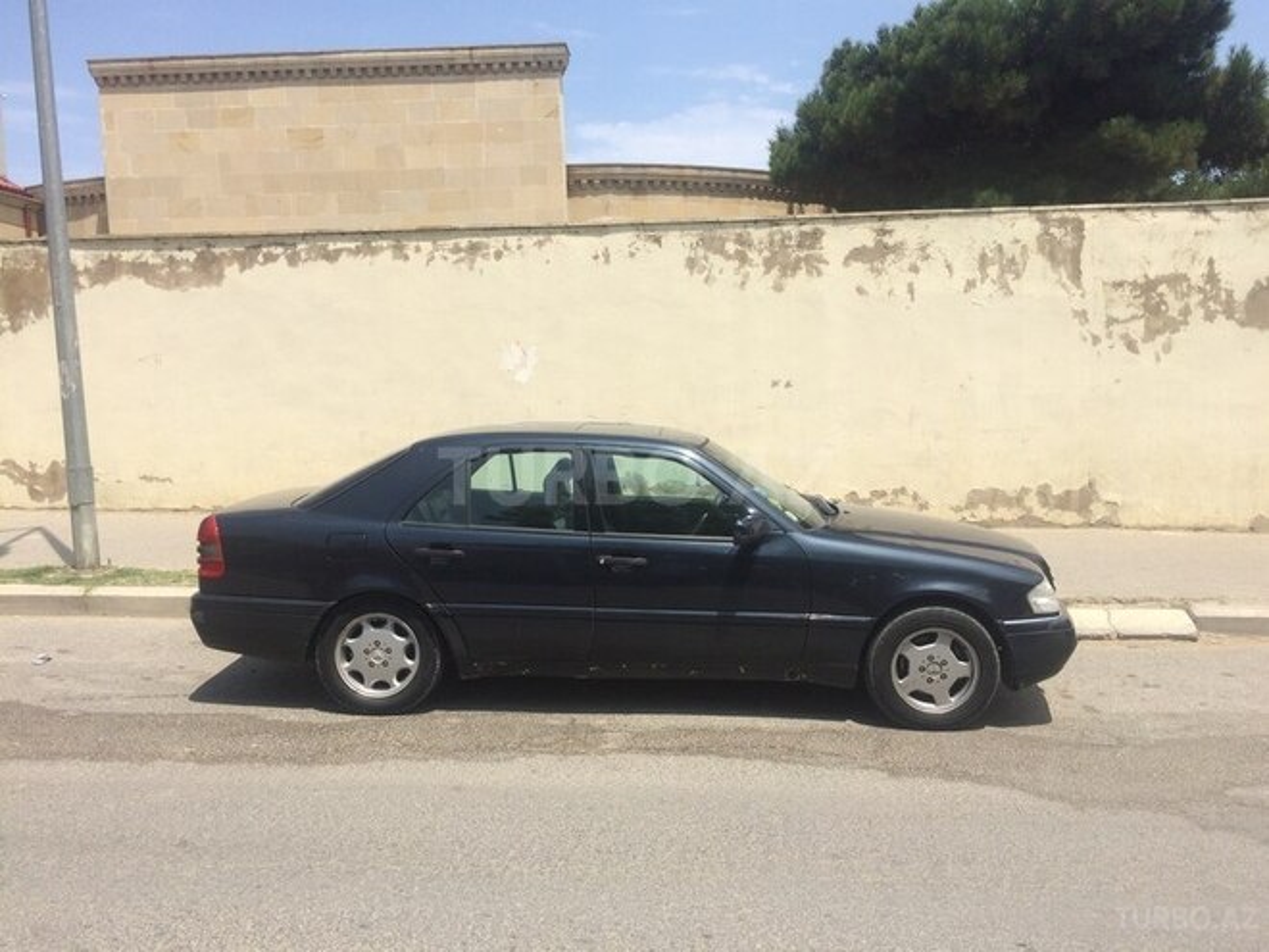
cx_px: 634
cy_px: 476
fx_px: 1063
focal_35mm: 29
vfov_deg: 48.2
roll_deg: +2.5
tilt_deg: -7.8
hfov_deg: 61.7
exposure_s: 1/2740
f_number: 2.2
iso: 32
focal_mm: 4.15
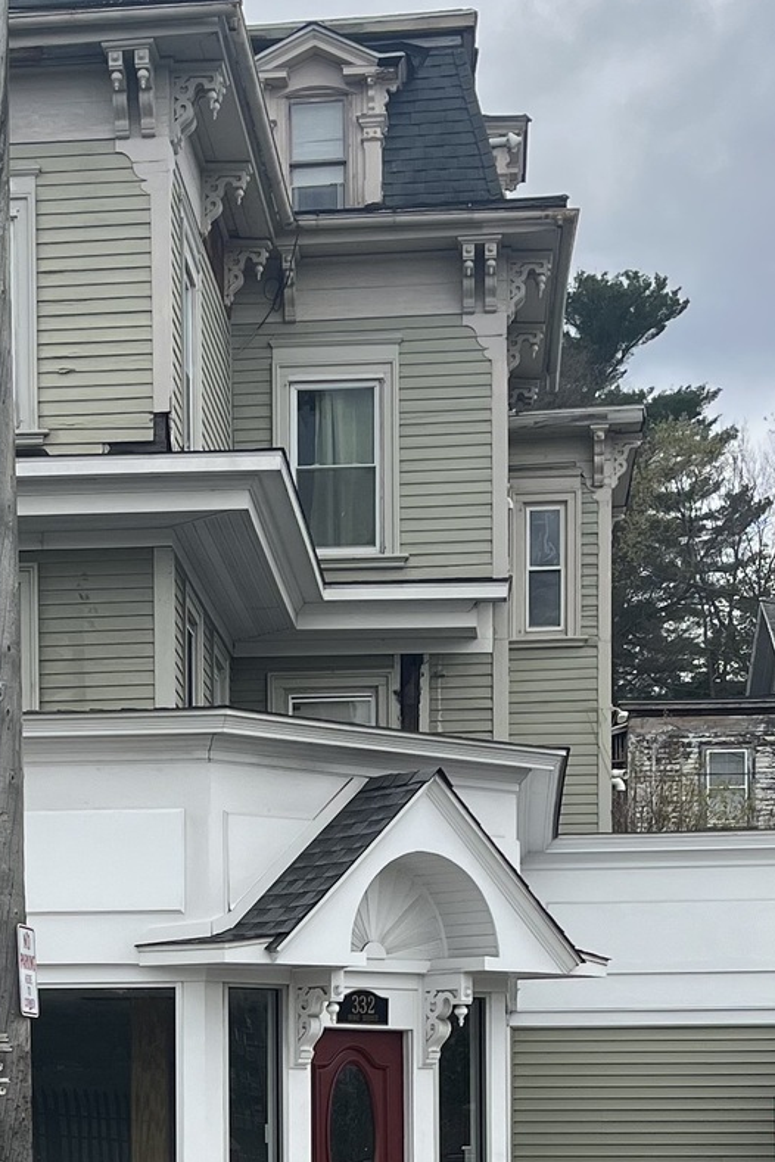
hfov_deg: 17.2
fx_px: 2551
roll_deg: +0.5
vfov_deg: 24.7
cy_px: 1096
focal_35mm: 79
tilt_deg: +1.1
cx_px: 196
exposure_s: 1/2410
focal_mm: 5.1
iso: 50
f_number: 1.6
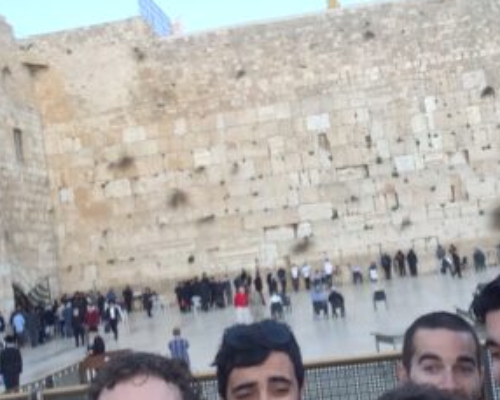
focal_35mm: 45
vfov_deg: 33.4
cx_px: 344
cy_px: 220
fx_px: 666
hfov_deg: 40.5
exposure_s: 1/120
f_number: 2.4
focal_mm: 2.15
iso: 50
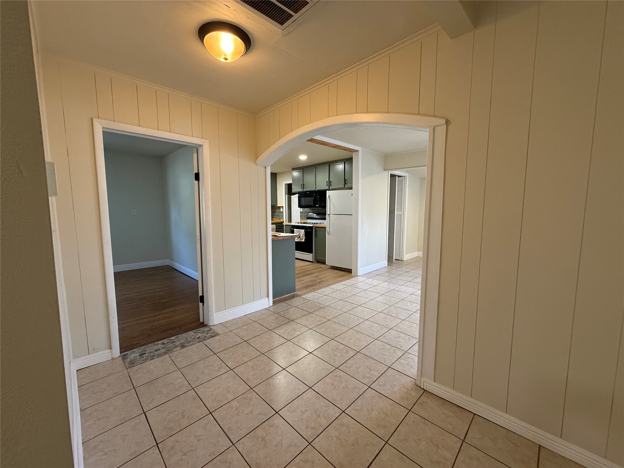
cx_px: 312
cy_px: 234
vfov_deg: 85.7
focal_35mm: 14
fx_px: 252
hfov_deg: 102.1
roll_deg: -0.6
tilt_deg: -6.0
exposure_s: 1/120
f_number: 2.2
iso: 320
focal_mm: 2.22
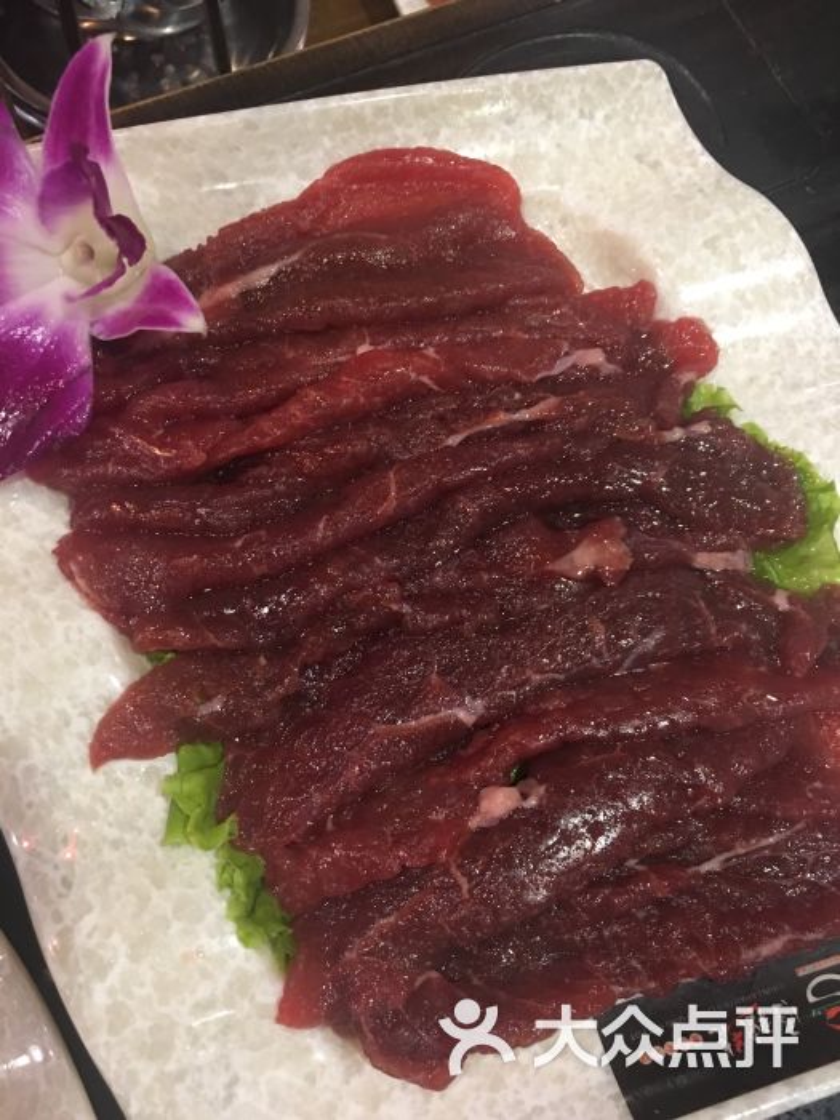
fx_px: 938
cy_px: 560
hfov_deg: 48.2
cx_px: 420
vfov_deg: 61.7
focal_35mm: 29
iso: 100
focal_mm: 4.15
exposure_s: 1/17
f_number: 2.2
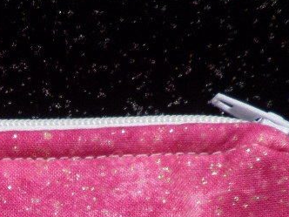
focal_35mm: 74
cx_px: -67
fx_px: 618
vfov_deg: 17.9
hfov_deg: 23.8
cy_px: 322
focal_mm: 4.3
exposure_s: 1/30
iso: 120
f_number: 3.1
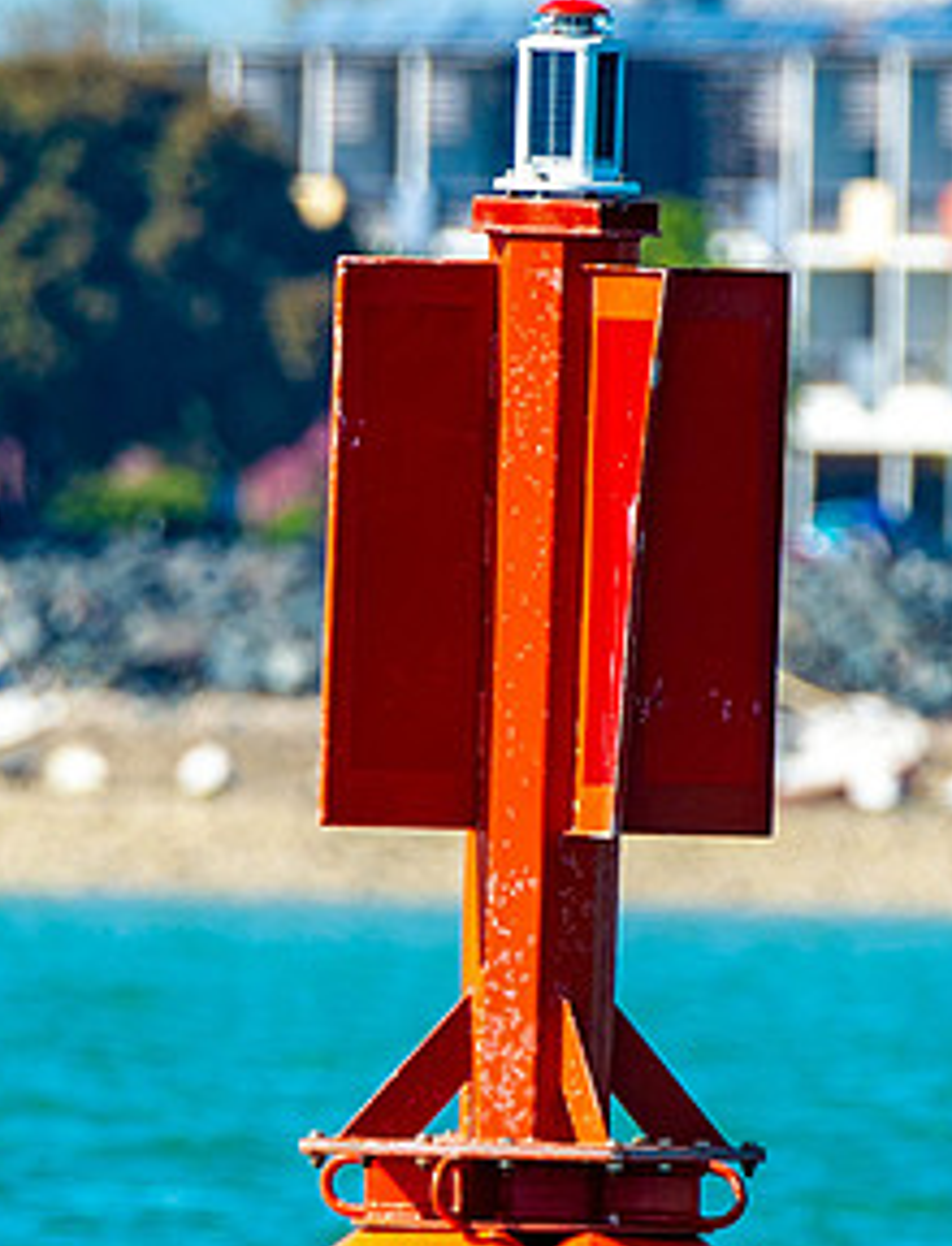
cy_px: 306
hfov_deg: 0.8
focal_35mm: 1863
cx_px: 768
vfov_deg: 1.1
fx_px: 67522
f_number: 9
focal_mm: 500
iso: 400
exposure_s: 1/640
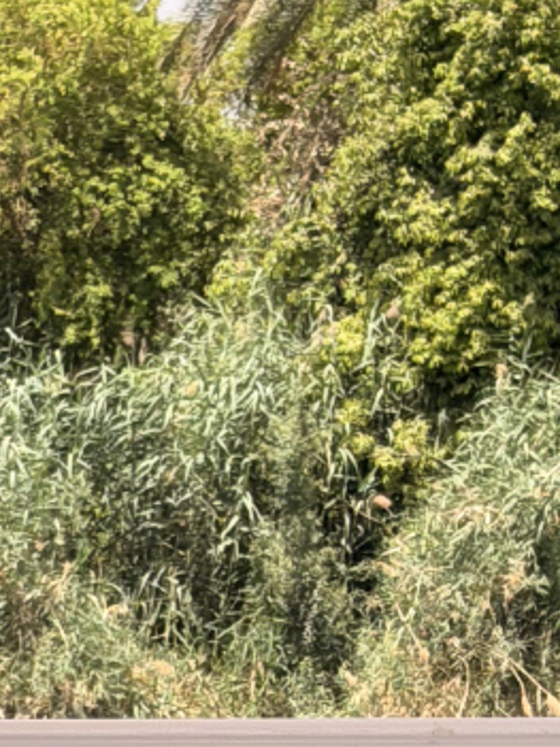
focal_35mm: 175
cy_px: 768
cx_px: 426
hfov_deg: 8.5
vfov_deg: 11.2
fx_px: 3777
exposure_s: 1/2494
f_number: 1.8
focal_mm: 6.8
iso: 64
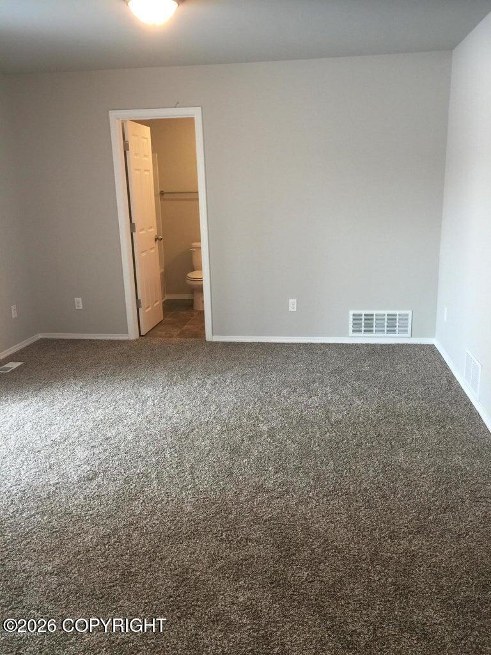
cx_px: 246
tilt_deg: -13.7
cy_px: 328
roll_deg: +1.4
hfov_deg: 48.2
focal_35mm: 29
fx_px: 548
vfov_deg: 61.7
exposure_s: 1/15
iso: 32
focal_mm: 4.15
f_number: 2.2
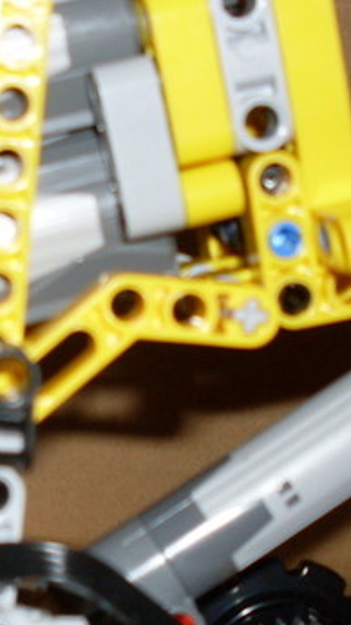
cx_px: -139
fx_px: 1787
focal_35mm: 108
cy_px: 447
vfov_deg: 19.7
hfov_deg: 10.9
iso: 100
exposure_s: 1/45
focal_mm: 6.3
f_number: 2.8
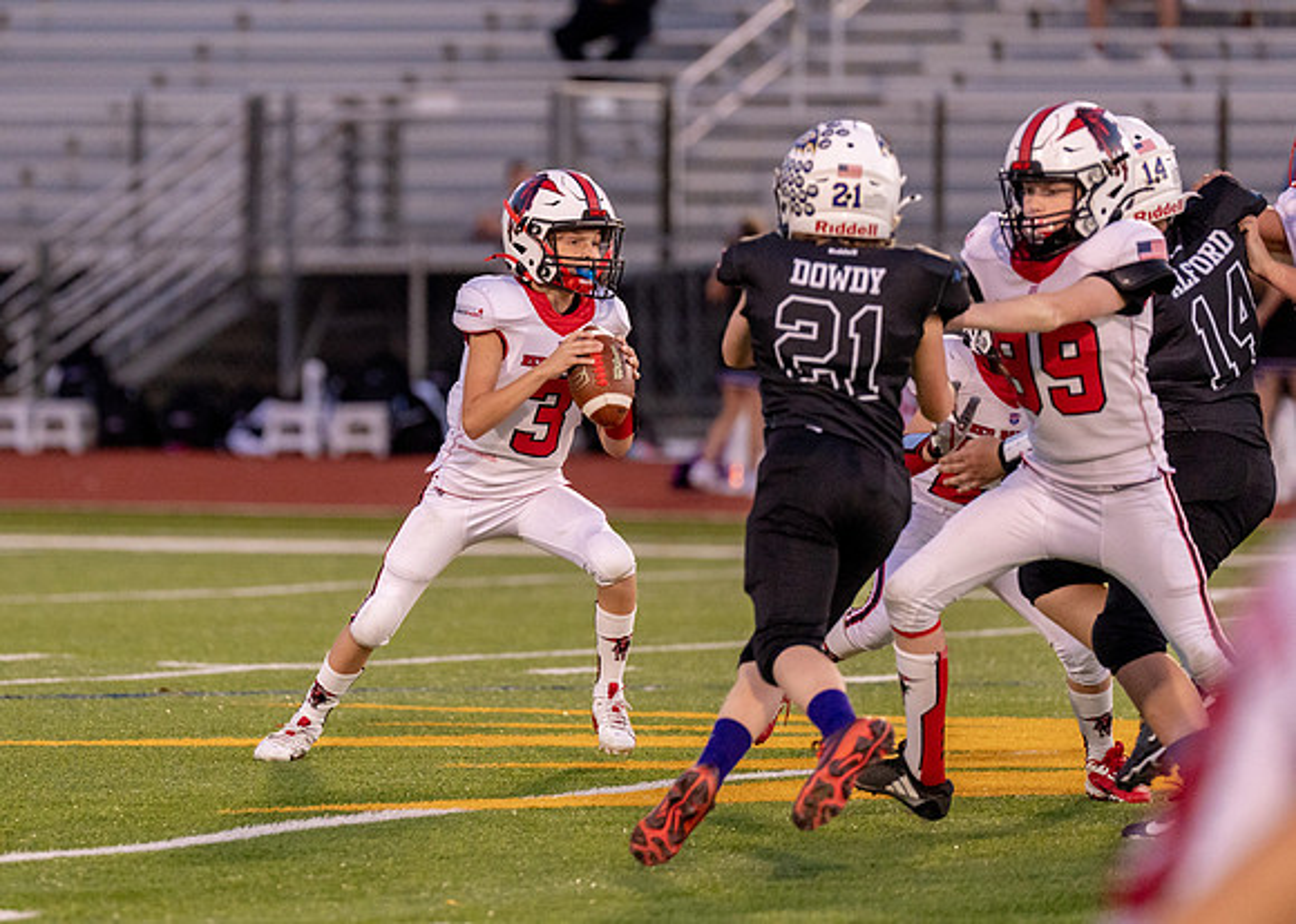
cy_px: 369
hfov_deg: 6.0
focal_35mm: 337
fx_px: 12409
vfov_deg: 4.3
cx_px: 401
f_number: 2.8
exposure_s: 1/1000
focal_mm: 200
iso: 1600
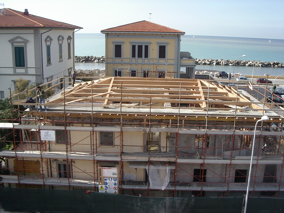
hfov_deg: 49.0
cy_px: 106
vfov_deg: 37.7
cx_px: 142
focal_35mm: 38
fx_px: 312
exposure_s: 1/250
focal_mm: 5.8
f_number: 4.8
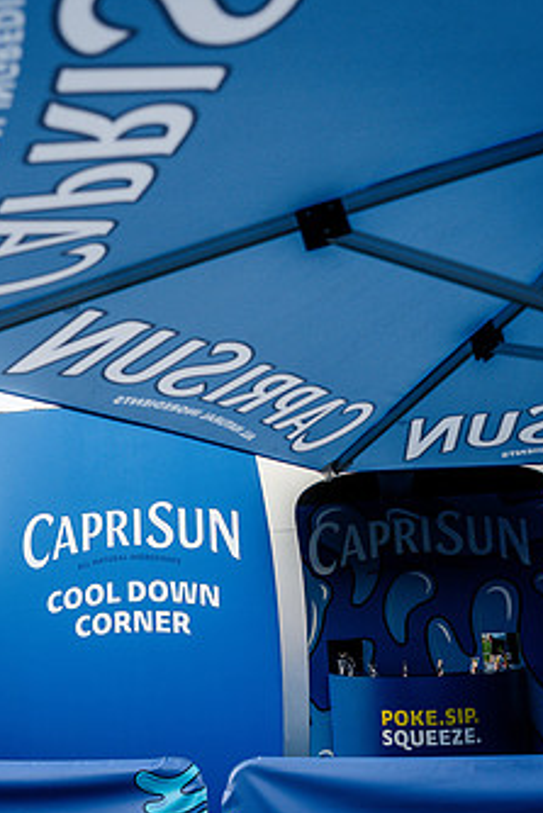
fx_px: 791
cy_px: 441
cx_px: 219
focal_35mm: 35
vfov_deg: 54.3
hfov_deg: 37.8
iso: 320
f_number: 4
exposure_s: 1/200
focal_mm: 26
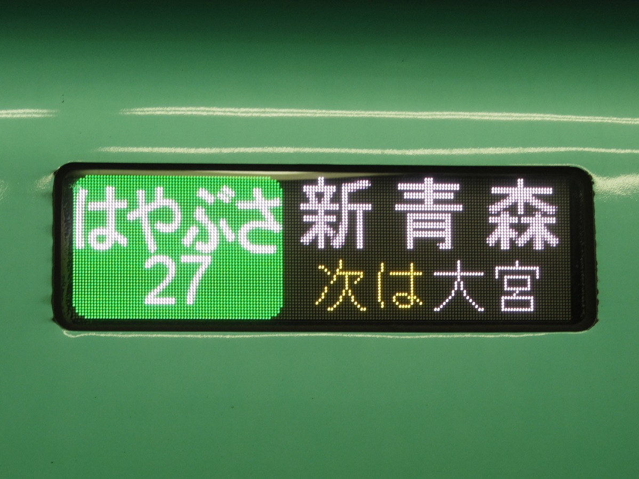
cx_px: 320
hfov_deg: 16.1
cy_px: 240
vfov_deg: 12.1
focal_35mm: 122
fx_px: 2252
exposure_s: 1/40
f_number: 4.5
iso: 200
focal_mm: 22
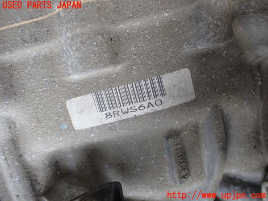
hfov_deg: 60.0
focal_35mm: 30
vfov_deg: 46.8
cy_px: 100
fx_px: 232
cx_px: 134
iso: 160
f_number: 2.3
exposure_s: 1/125
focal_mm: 5.4
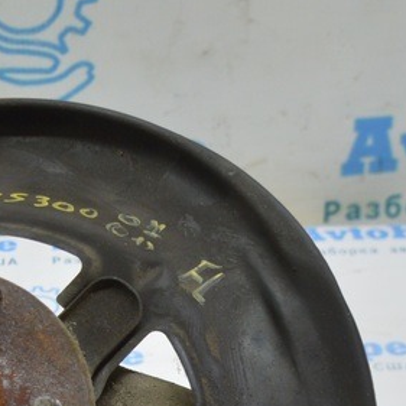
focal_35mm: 135
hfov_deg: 12.9
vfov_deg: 12.8
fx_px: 1785
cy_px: 388
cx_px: 113
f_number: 4.2
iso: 400
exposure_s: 1/60
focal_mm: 29
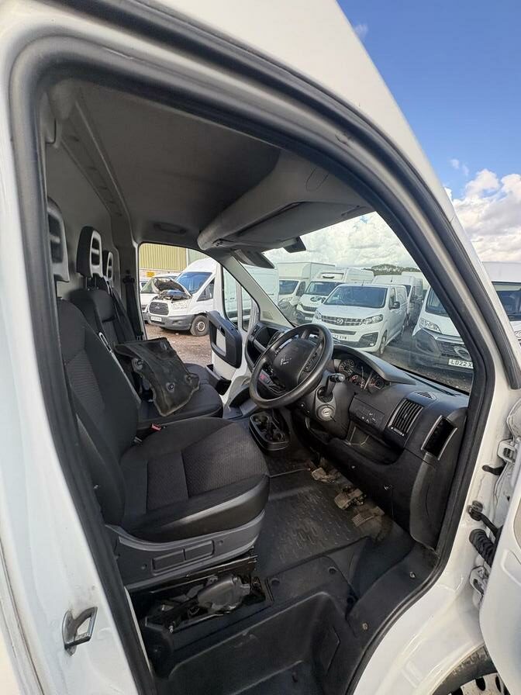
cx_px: 260
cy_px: 348
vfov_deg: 102.1
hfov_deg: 85.7
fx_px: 281
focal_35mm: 14
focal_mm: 2.22
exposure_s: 1/256
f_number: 2.2
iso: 50
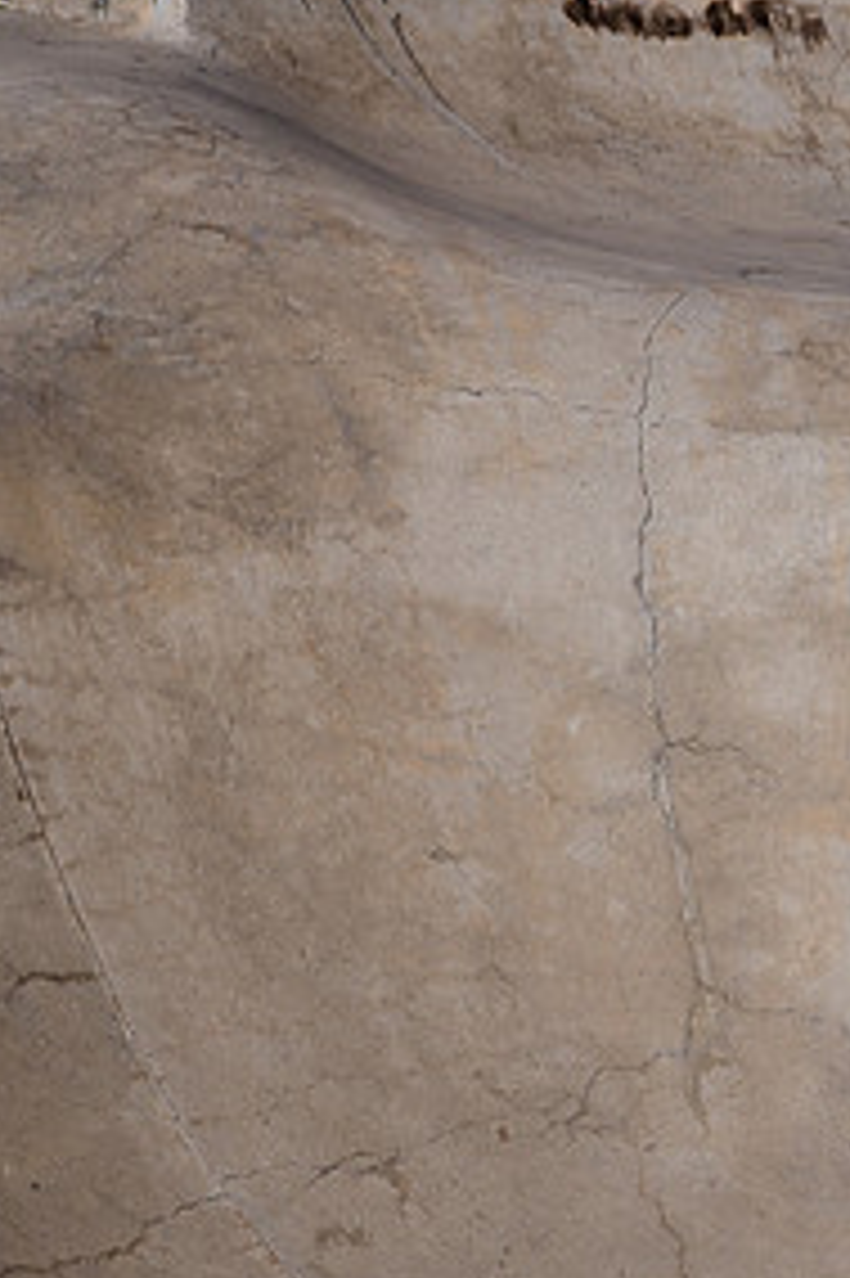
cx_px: 1085
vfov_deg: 12.2
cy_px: 769
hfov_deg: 8.0
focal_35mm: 169
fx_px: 5992
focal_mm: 75
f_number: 14
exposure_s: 1/500
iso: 200
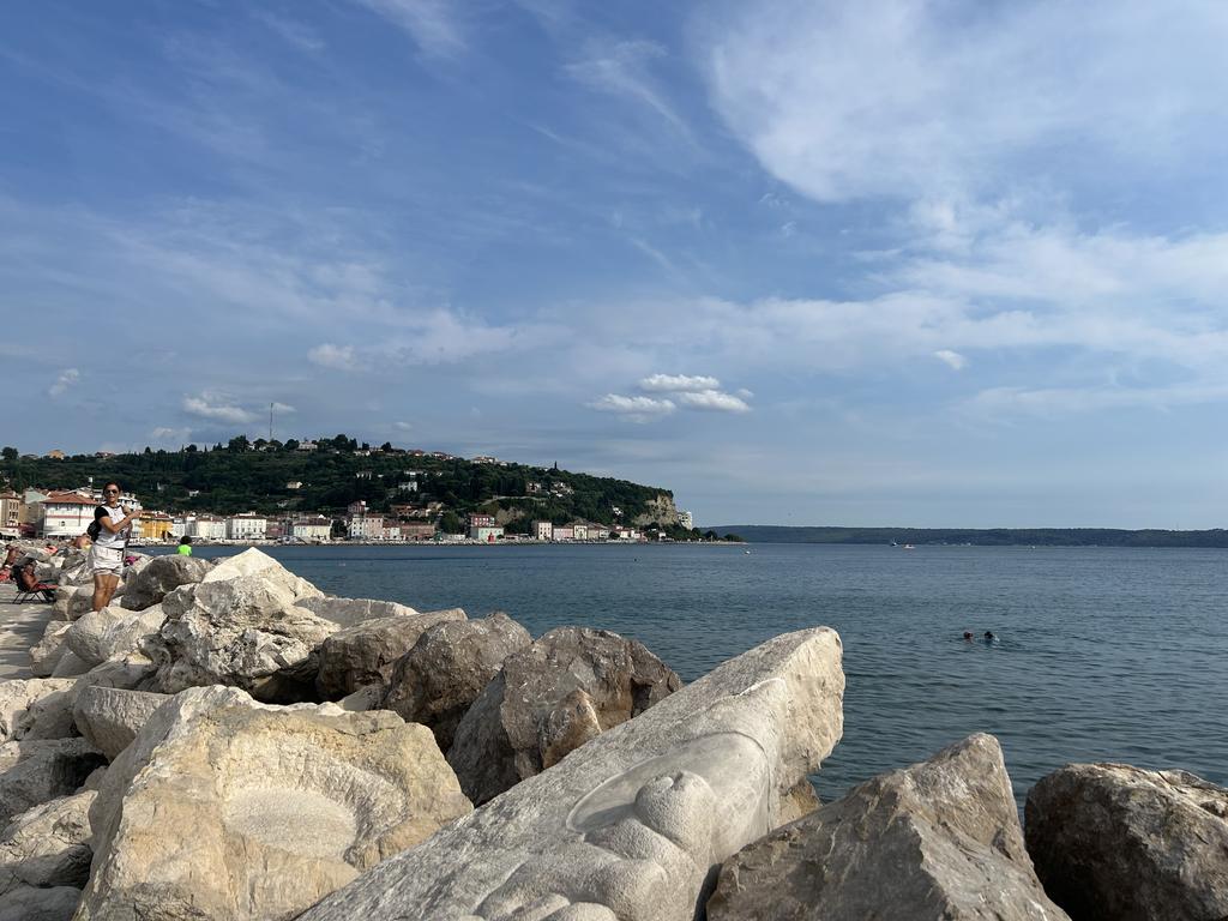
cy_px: 460
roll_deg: -0.3
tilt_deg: +4.1
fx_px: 922
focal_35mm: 26
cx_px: 614
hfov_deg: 67.3
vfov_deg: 53.1
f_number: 1.5
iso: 50
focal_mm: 5.7
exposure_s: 1/6211
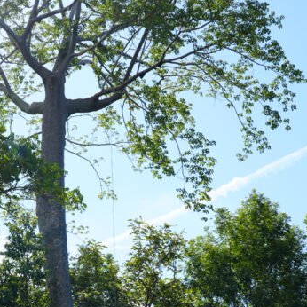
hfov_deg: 20.6
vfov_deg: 20.5
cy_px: 269
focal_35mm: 83
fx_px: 833
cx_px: 57
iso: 100
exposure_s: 1/125
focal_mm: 33
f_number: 9
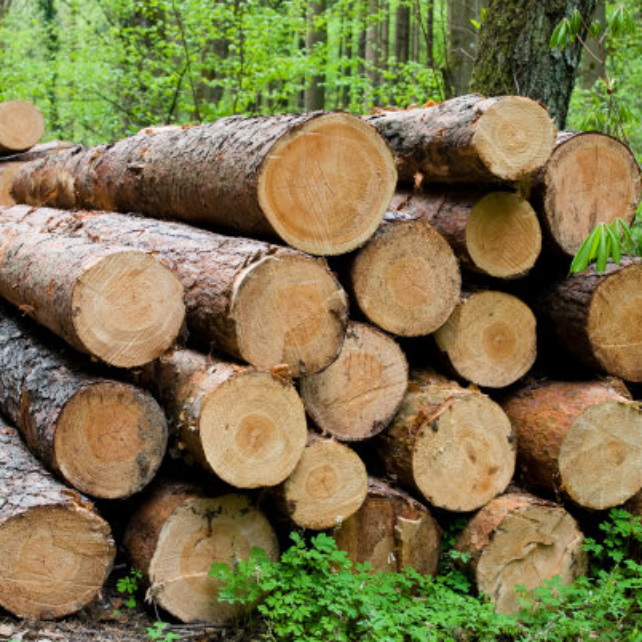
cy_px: 321
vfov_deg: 27.7
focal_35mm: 62
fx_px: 1301
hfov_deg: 27.7
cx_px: 289
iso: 200
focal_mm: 32
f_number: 5
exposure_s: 1/100
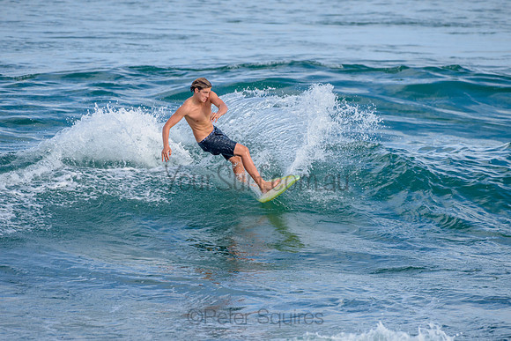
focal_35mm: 612
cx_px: 256
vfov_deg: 2.2
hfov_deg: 3.4
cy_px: 170
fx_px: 8689
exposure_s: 1/1250
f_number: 5.6
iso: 280
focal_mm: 500
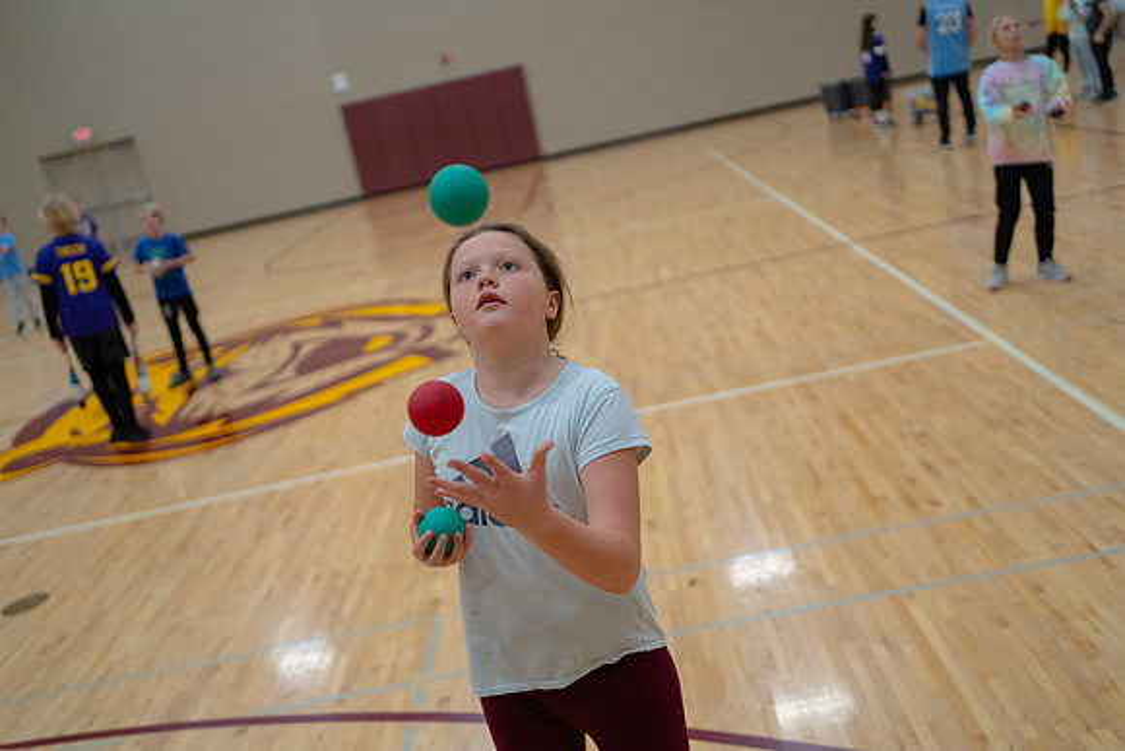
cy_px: 376
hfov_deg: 54.4
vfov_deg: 37.9
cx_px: 562
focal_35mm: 35
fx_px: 1094
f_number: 2
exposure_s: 1/1600
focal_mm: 35
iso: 3200
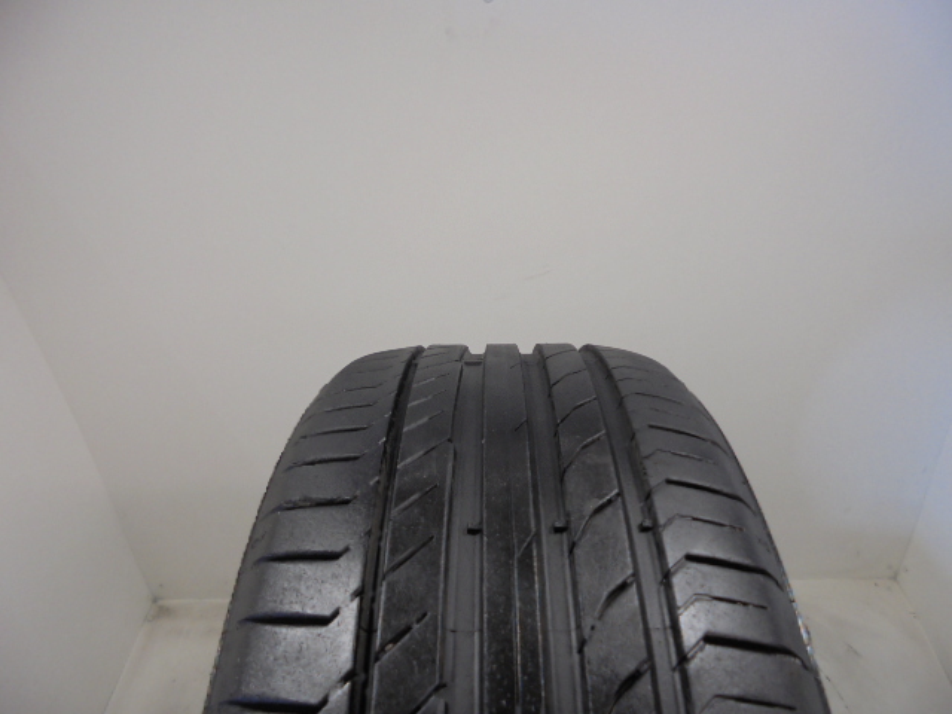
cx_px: 476
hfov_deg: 67.3
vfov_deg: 53.1
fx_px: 715
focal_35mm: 26
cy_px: 357
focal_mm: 4.6
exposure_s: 1/30
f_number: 3.5
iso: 100
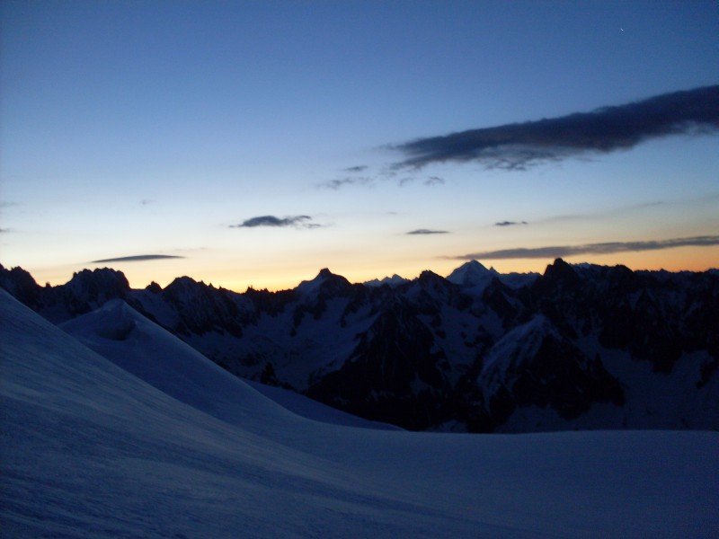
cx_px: 360
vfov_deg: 37.7
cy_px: 270
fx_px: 789
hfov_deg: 49.0
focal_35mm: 38
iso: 100
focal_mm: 6.3
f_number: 2.8
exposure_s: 1/20
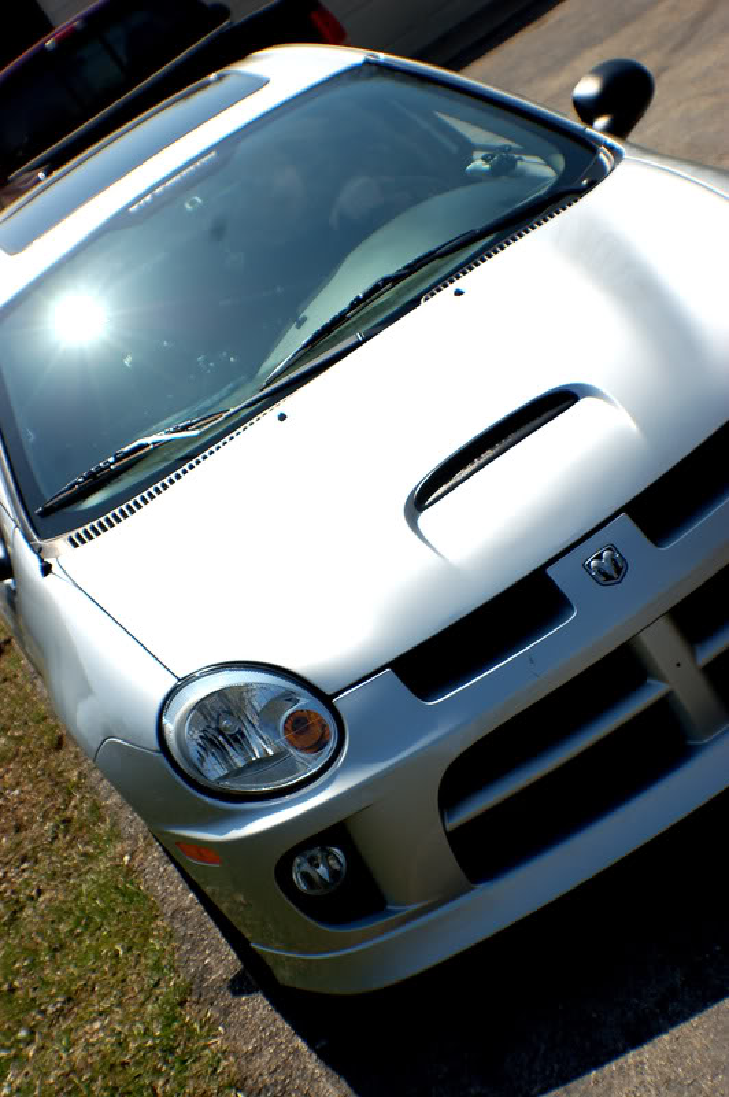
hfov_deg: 13.0
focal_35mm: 105
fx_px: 3195
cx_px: 364
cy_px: 548
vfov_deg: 19.5
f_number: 8
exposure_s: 1/1000
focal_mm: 70
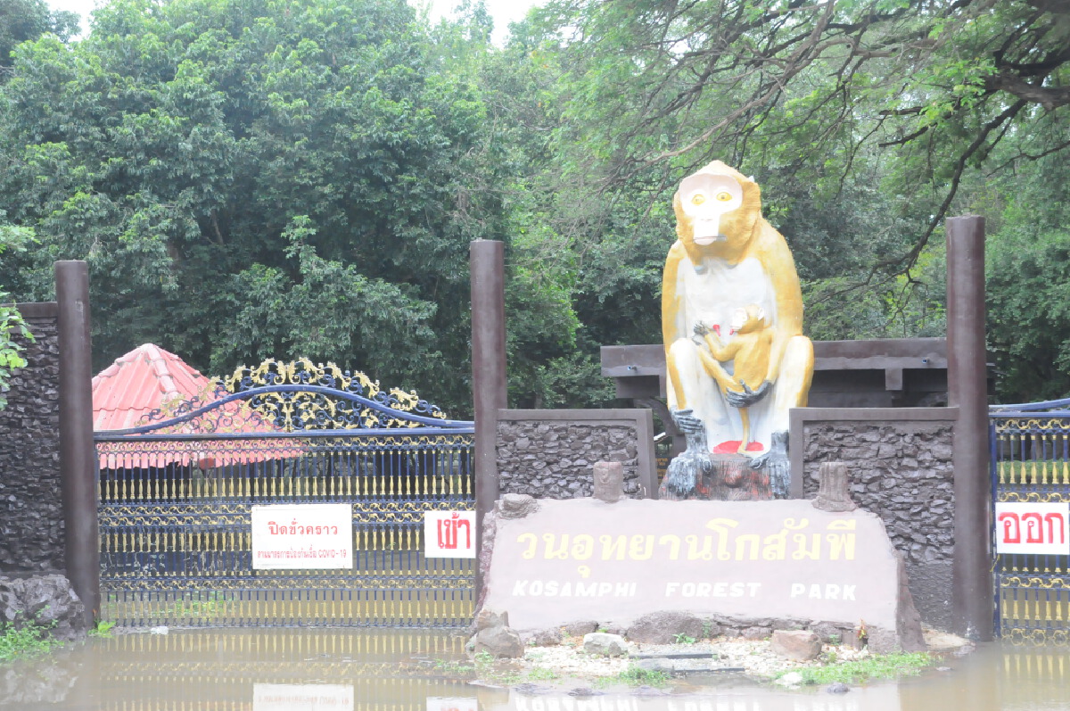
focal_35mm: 27
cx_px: 535
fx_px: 802
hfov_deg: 67.4
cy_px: 356
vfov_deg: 47.8
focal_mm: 18
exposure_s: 1/320
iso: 2500
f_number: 9
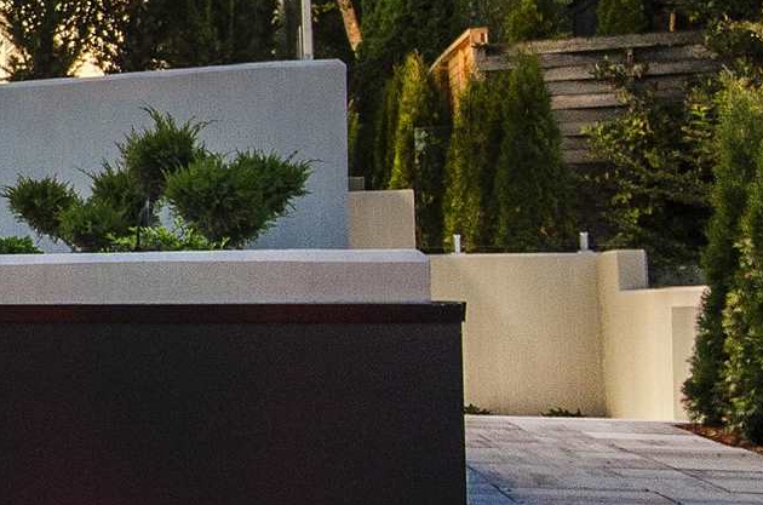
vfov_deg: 16.9
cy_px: 218
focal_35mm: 80
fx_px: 1701
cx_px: -857
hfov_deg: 16.9
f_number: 8
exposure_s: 1/1.25
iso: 100
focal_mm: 11
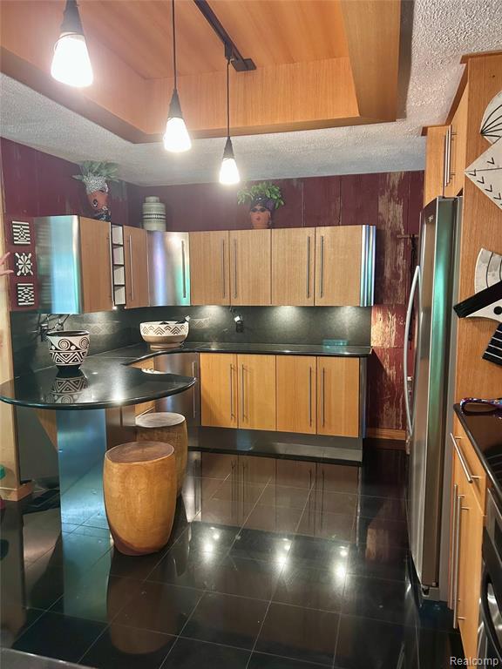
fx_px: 503
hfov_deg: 53.1
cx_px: 251
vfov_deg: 67.3
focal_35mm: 26
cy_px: 334
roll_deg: +0.3
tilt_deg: -6.4
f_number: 1.5
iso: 400
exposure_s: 1/60
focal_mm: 5.7
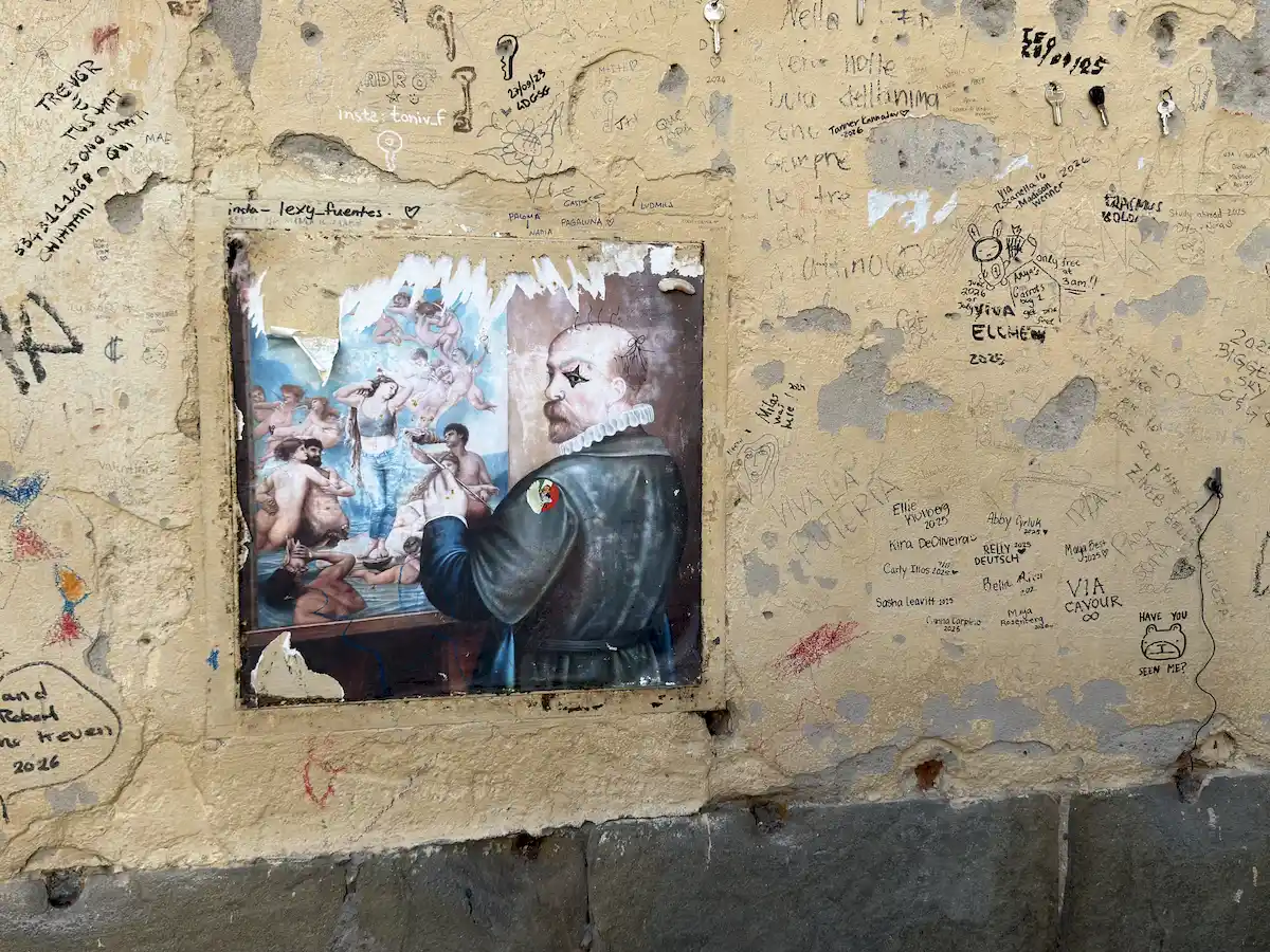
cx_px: 635
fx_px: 1284
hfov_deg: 52.6
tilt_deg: -3.5
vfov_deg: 40.7
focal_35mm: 35
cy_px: 476
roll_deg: -0.6
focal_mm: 6.76
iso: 64
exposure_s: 1/827
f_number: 1.78
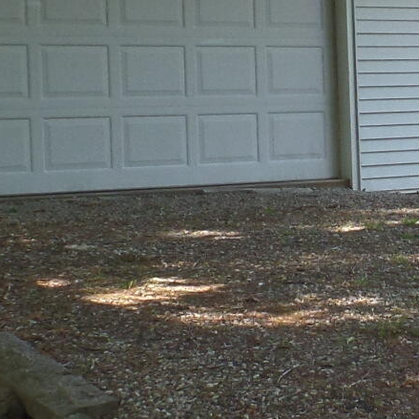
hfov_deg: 13.8
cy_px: 187
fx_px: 1643
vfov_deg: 14.5
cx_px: 591
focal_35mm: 120
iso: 100
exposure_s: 1/90
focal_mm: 4.1
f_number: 3.5
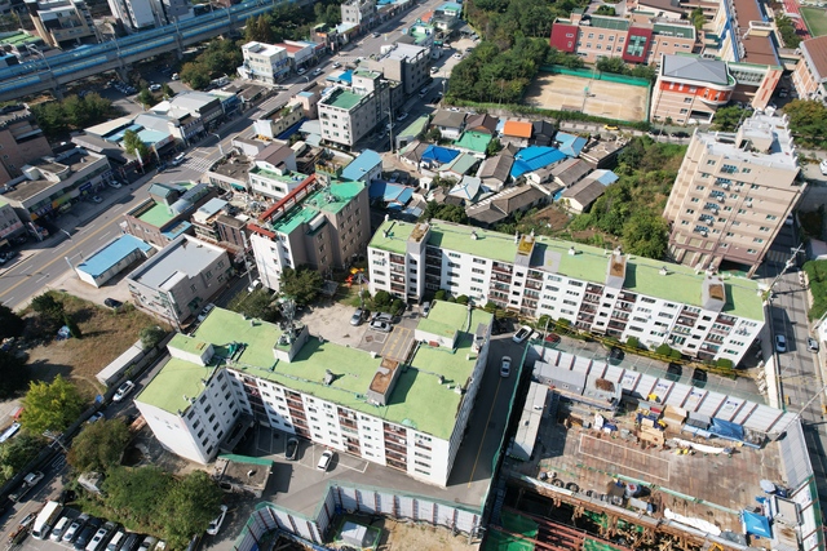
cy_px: 276
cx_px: 414
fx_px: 505
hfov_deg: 78.6
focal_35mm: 22
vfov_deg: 57.3
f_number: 2.8
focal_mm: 8.38
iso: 130
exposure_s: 1/2000
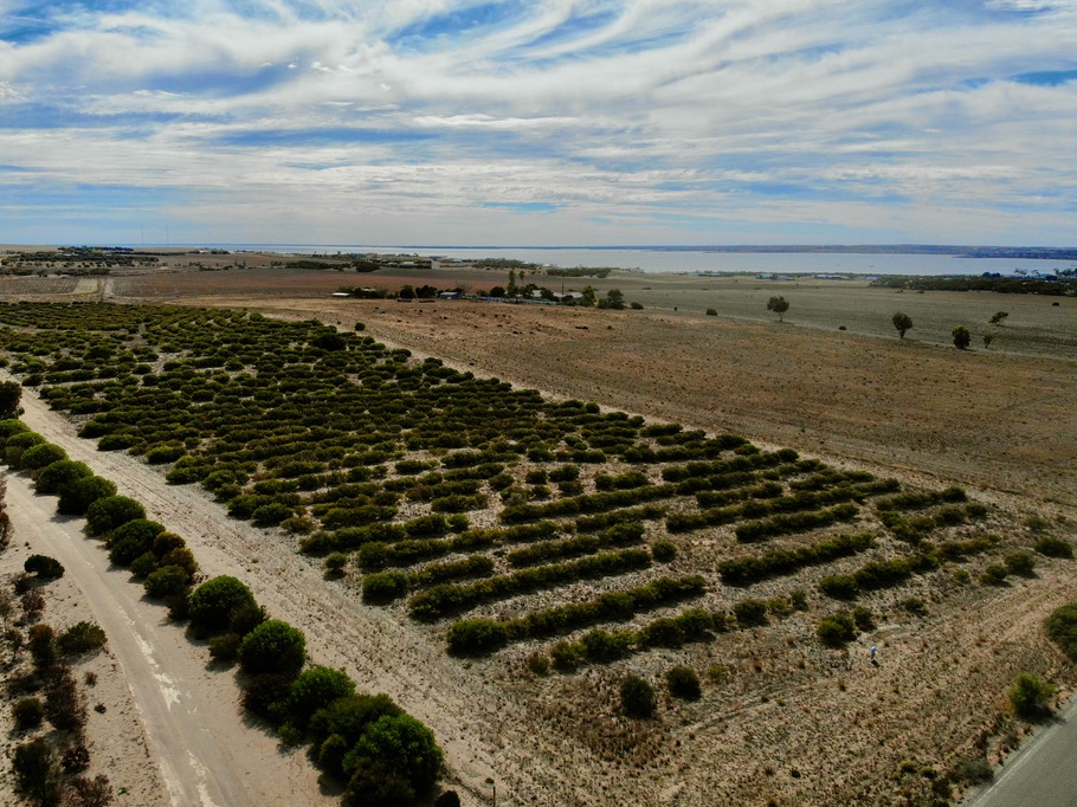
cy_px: 401
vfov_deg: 51.3
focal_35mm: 27
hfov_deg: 65.3
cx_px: 521
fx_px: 840
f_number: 2.8
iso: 100
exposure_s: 1/1972
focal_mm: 4.5
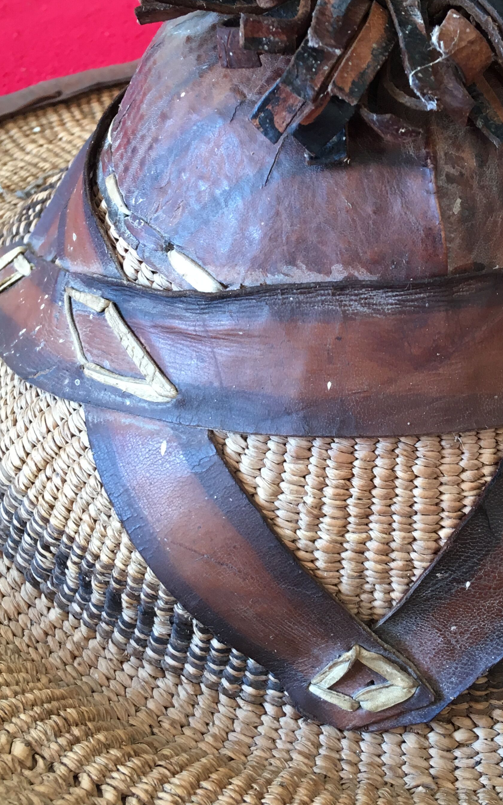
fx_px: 1009
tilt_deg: -45.4
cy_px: 376
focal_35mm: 46
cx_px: 328
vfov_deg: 43.5
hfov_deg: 27.9
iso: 80
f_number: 2.2
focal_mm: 4.15
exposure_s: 1/33
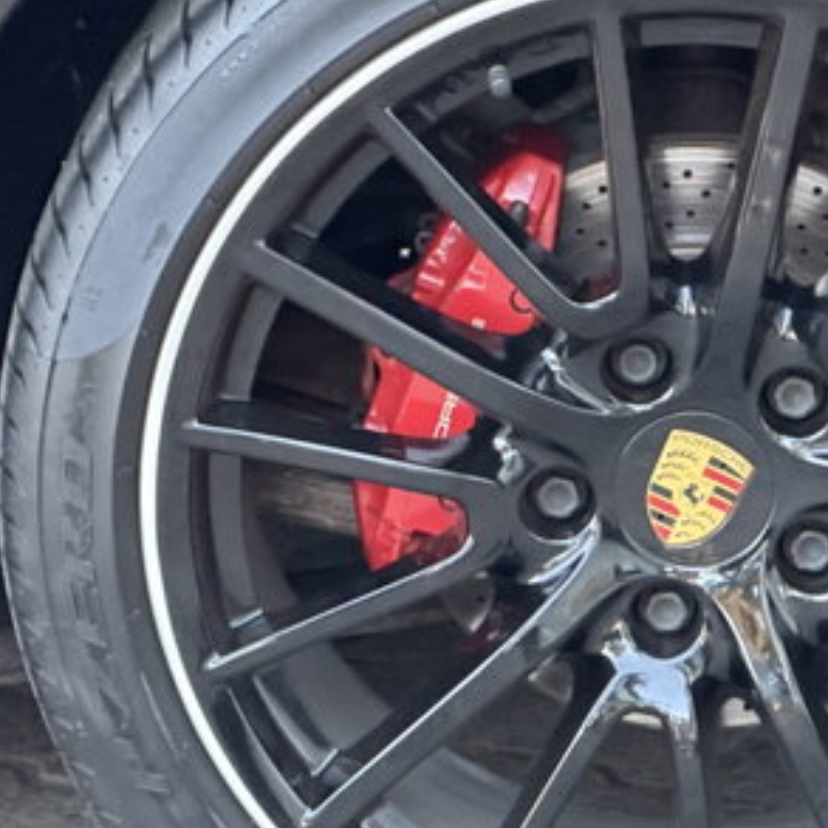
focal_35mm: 232
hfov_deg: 7.5
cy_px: 410
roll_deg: +0.4
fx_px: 6278
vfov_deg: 7.5
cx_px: 687
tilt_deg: -14.2
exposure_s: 1/46
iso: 640
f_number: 2.8
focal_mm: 16.89
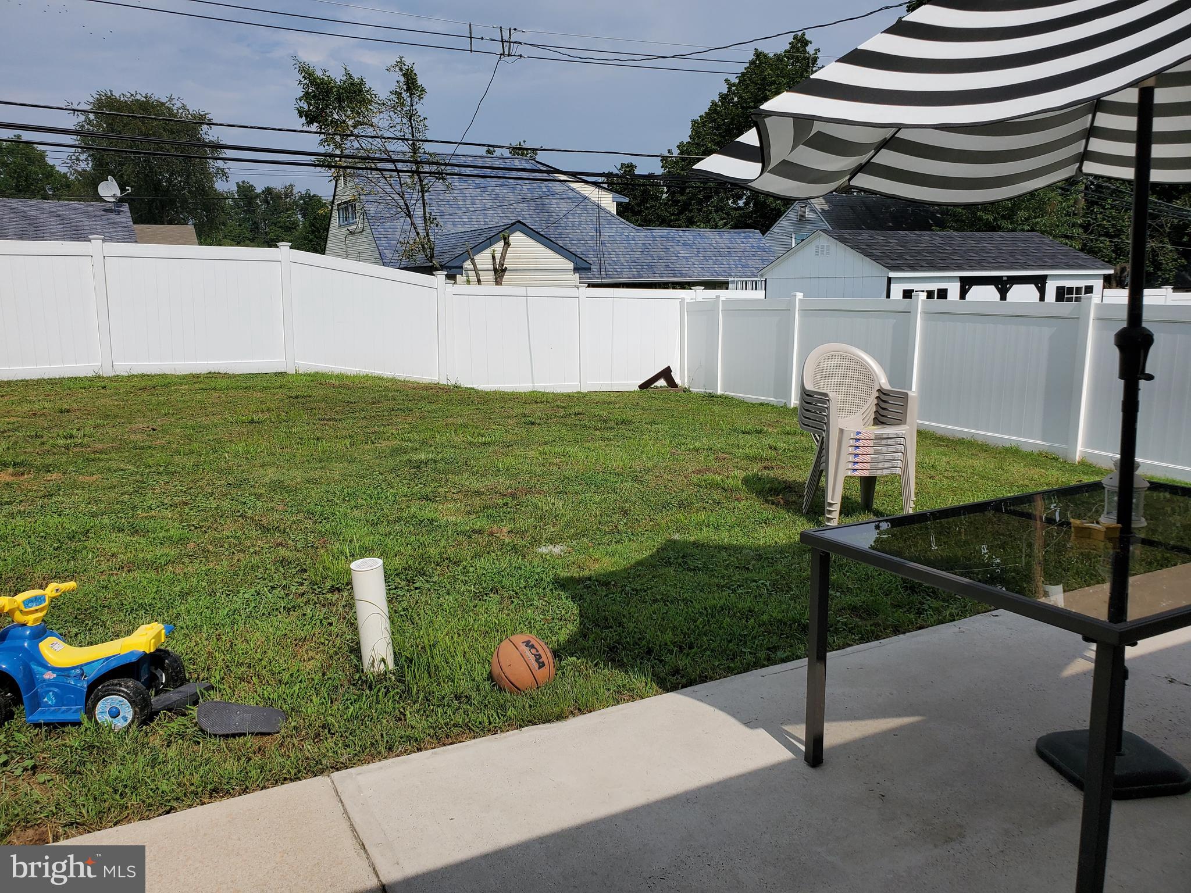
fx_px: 895
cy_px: 446
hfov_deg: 67.3
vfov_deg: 53.1
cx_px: 596
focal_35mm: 26
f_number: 2.4
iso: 50
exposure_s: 1/4699
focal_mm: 4.3
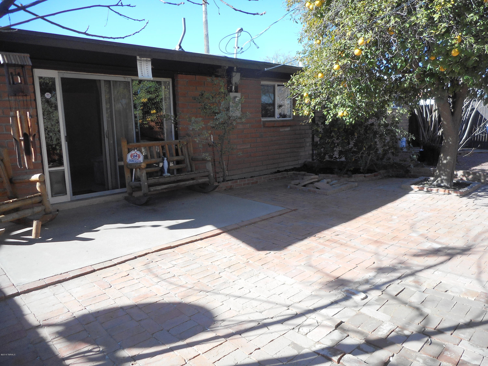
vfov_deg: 54.9
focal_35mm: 25
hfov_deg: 69.4
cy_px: 183
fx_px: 352
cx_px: 244
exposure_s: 1/200
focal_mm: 4.5
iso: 80
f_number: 3.7
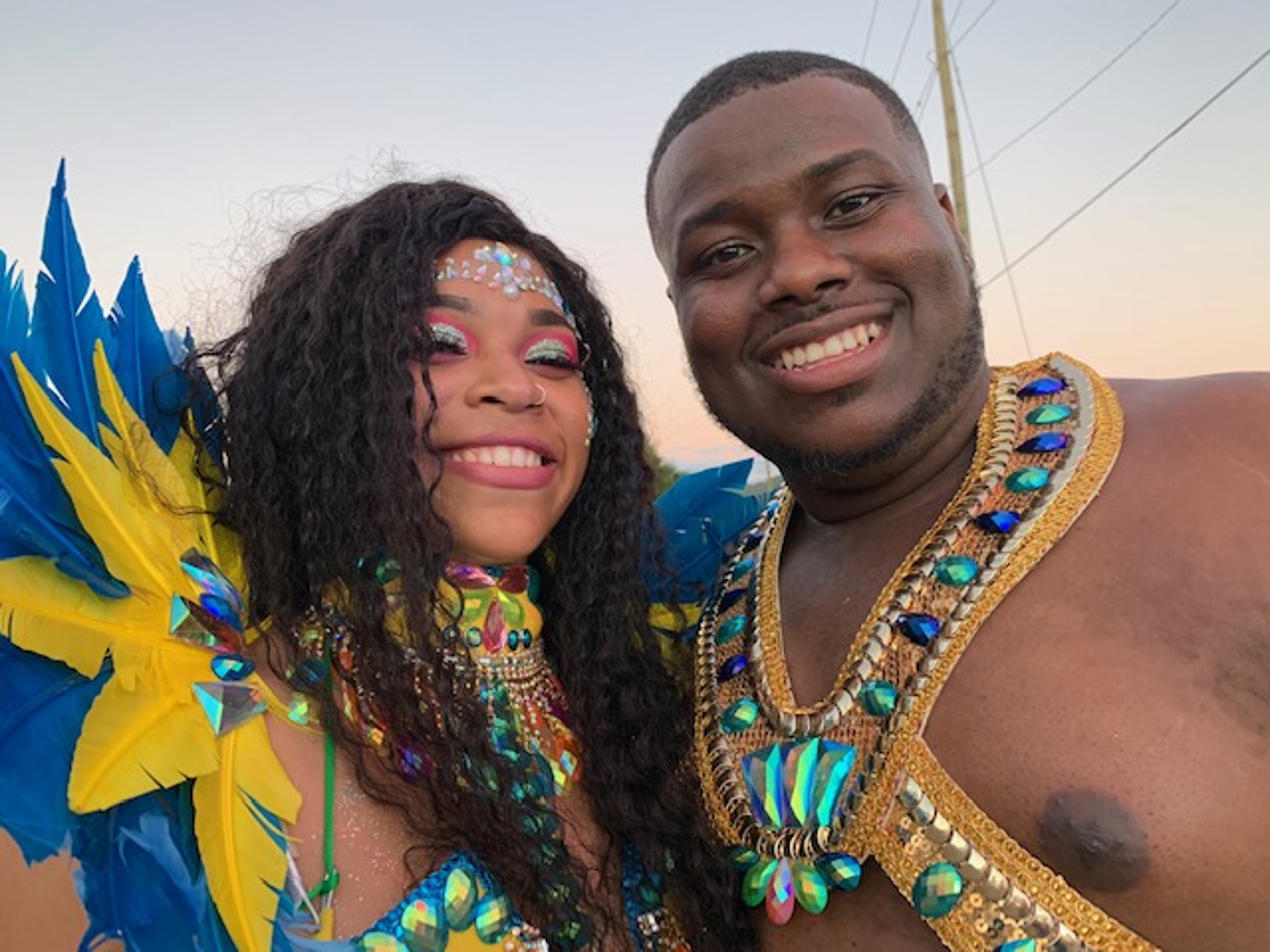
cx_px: 635
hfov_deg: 67.3
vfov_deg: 53.1
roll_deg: +4.7
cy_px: 476
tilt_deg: +4.4
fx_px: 954
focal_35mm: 26
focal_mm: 4.25
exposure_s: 1/60
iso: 160
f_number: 1.8
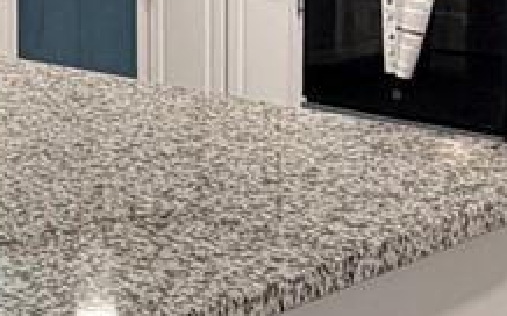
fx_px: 1505
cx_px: 44
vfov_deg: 11.8
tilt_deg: -5.5
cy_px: -44
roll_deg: +0.7
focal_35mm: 109
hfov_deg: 18.8
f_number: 2.2
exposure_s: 1/120
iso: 160
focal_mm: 2.22
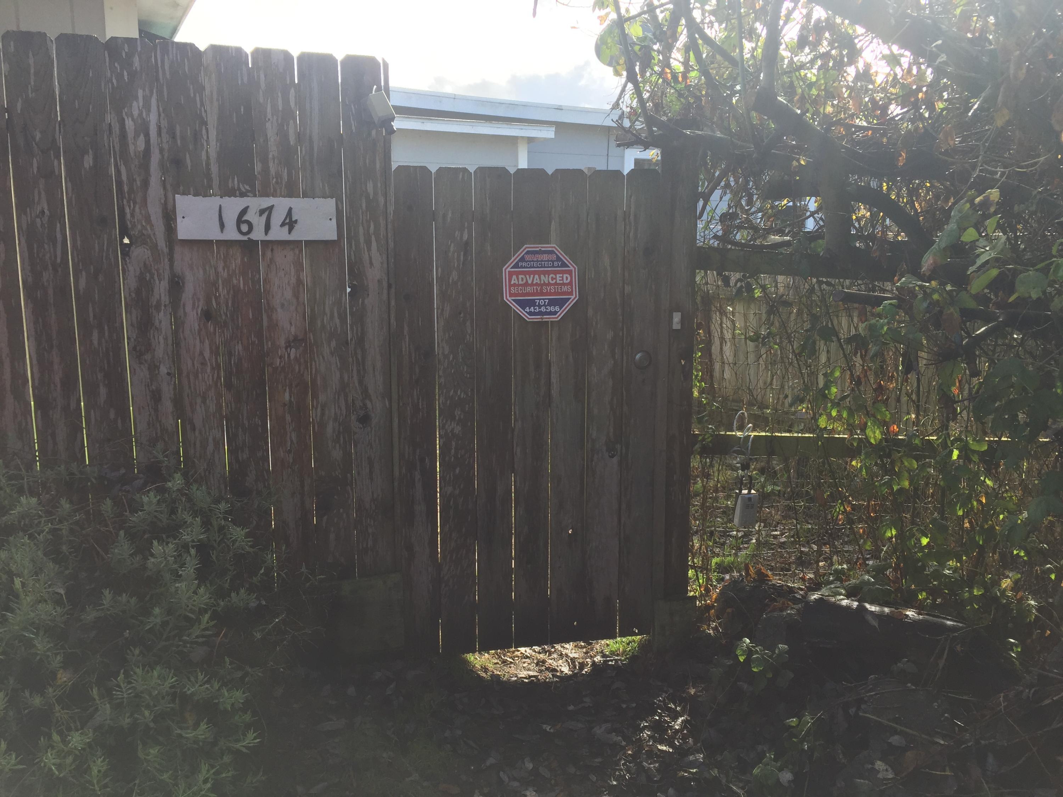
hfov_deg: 61.7
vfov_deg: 48.2
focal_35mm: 29
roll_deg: -0.6
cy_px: 398
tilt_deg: -10.3
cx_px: 532
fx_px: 891
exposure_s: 1/465
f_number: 2.2
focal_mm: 4.15
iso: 32
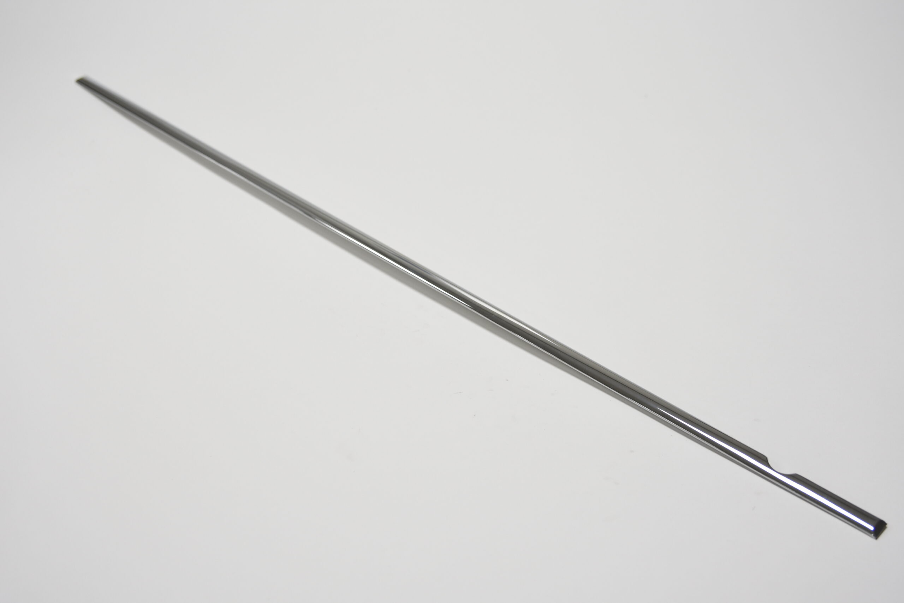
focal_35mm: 46
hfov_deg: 42.3
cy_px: 302
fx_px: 1168
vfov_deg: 29.0
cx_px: 452
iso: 320
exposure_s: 1/100
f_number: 2.8
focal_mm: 31
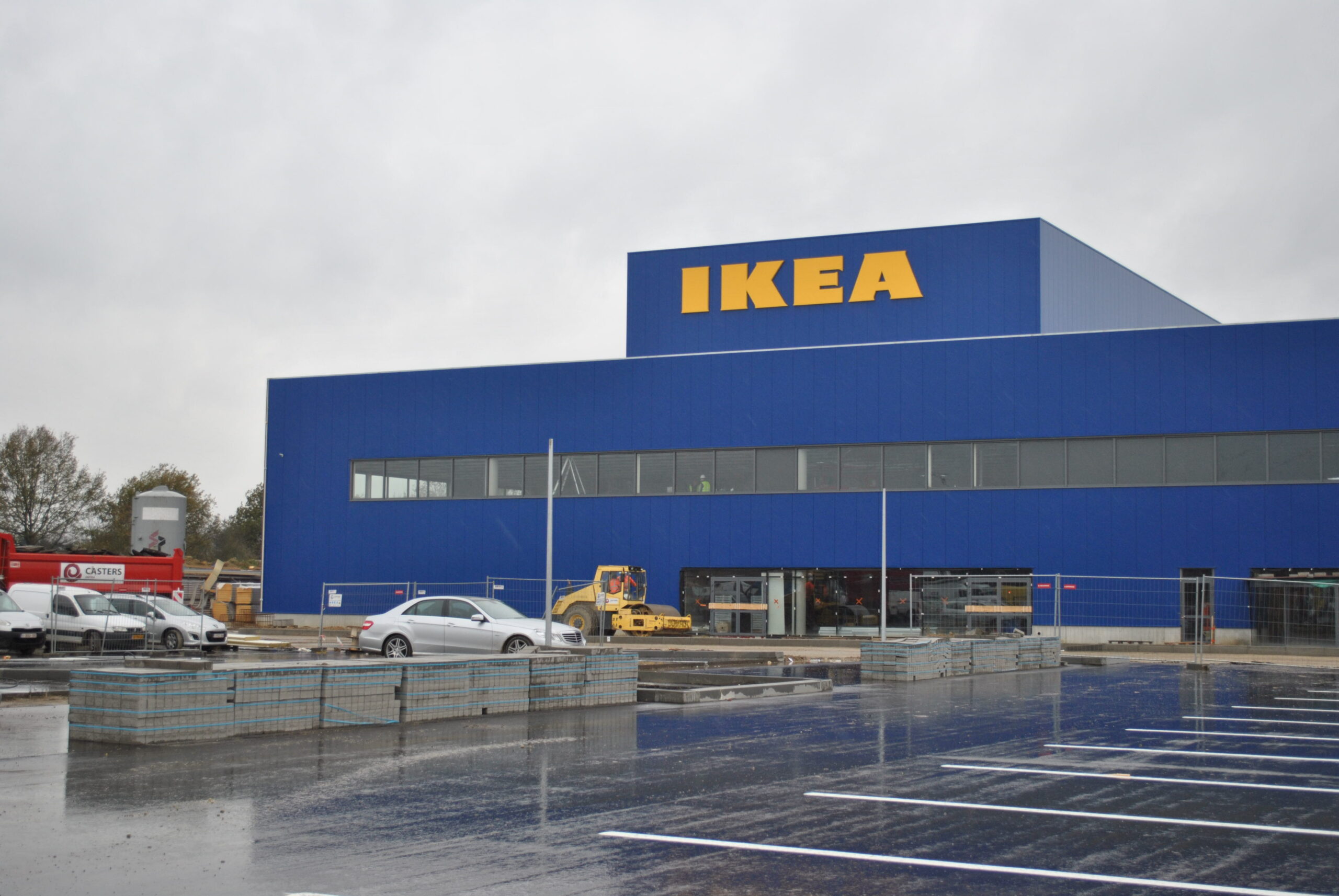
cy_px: 448
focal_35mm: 51
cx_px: 670
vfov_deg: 26.6
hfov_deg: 38.8
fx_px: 1899
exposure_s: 1/125
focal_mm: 34
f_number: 5
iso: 220
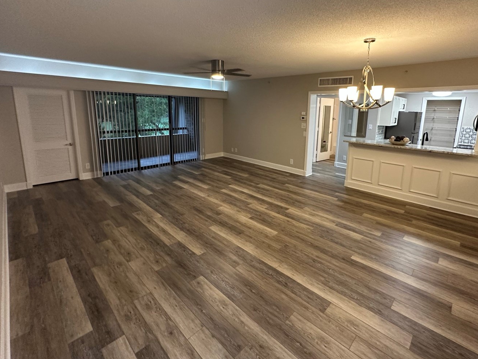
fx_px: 235
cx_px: 259
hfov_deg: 90.8
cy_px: 150
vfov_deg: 74.2
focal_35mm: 17
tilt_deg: -13.0
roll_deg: -2.2
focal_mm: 2.22
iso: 250
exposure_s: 1/60
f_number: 2.2
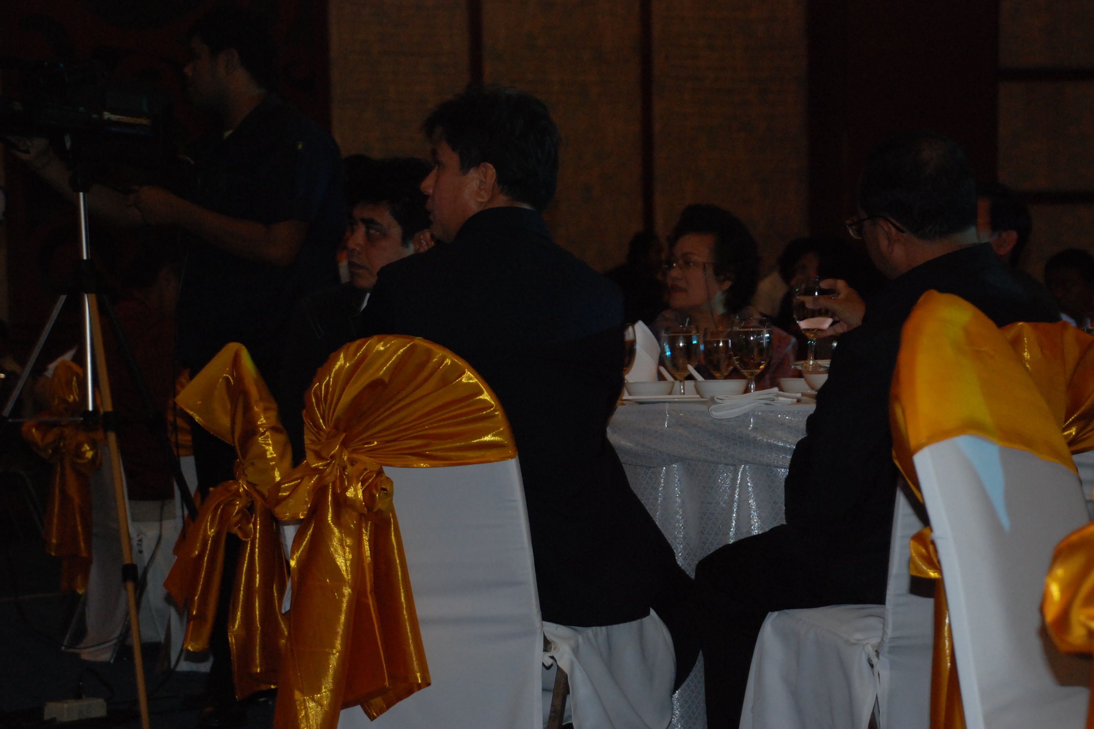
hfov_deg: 21.7
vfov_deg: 14.6
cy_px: 359
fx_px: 2856
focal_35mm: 94
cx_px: 544
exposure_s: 1/60
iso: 1000
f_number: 5.3
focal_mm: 62
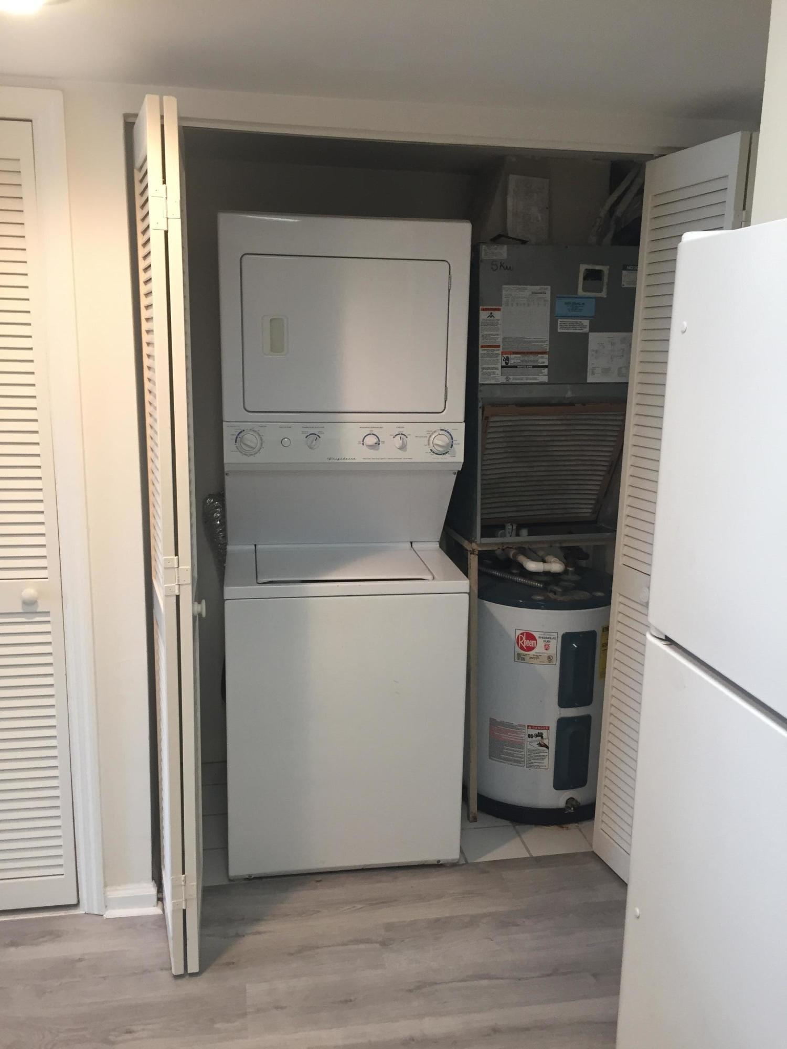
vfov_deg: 61.7
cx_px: 394
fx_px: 879
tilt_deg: -12.0
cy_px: 524
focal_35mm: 29
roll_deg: -1.1
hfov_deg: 48.2
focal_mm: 4.15
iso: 80
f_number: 2.2
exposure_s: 1/30
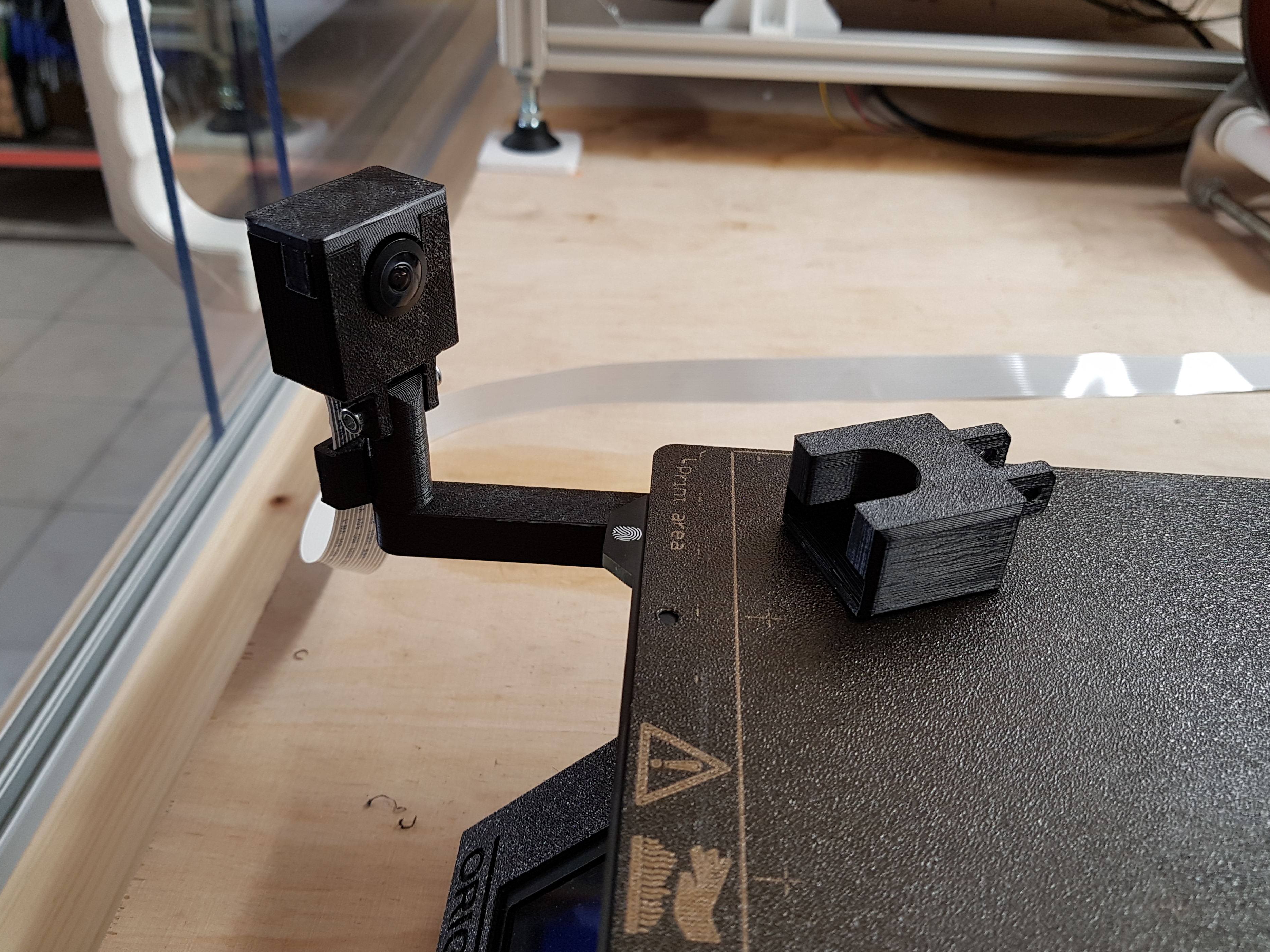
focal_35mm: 28
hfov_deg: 63.4
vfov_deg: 49.7
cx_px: 633
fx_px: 1027
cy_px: 458
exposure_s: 1/50
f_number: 1.7
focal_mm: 4.2
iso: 80
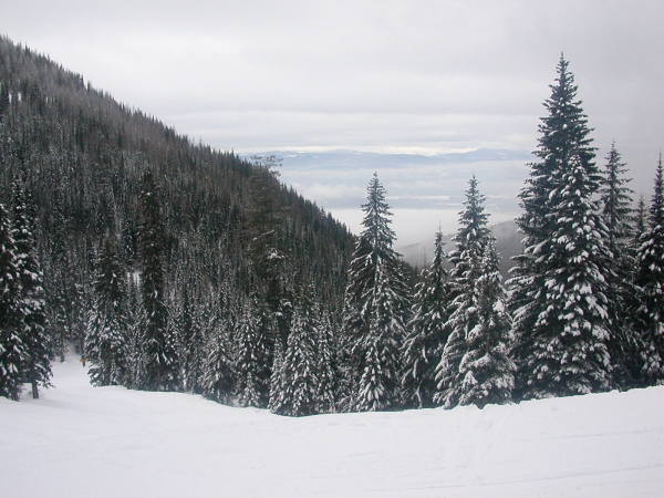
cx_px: 332
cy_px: 249
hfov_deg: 50.1
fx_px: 710
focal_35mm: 37
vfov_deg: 38.7
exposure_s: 1/276
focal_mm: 5.6
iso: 100
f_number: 4.5
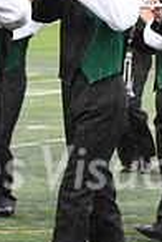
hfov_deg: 2.4
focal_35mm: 583
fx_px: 3916
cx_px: -164
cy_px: 57
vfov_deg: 3.5
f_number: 5
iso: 640
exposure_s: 1/200
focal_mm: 98
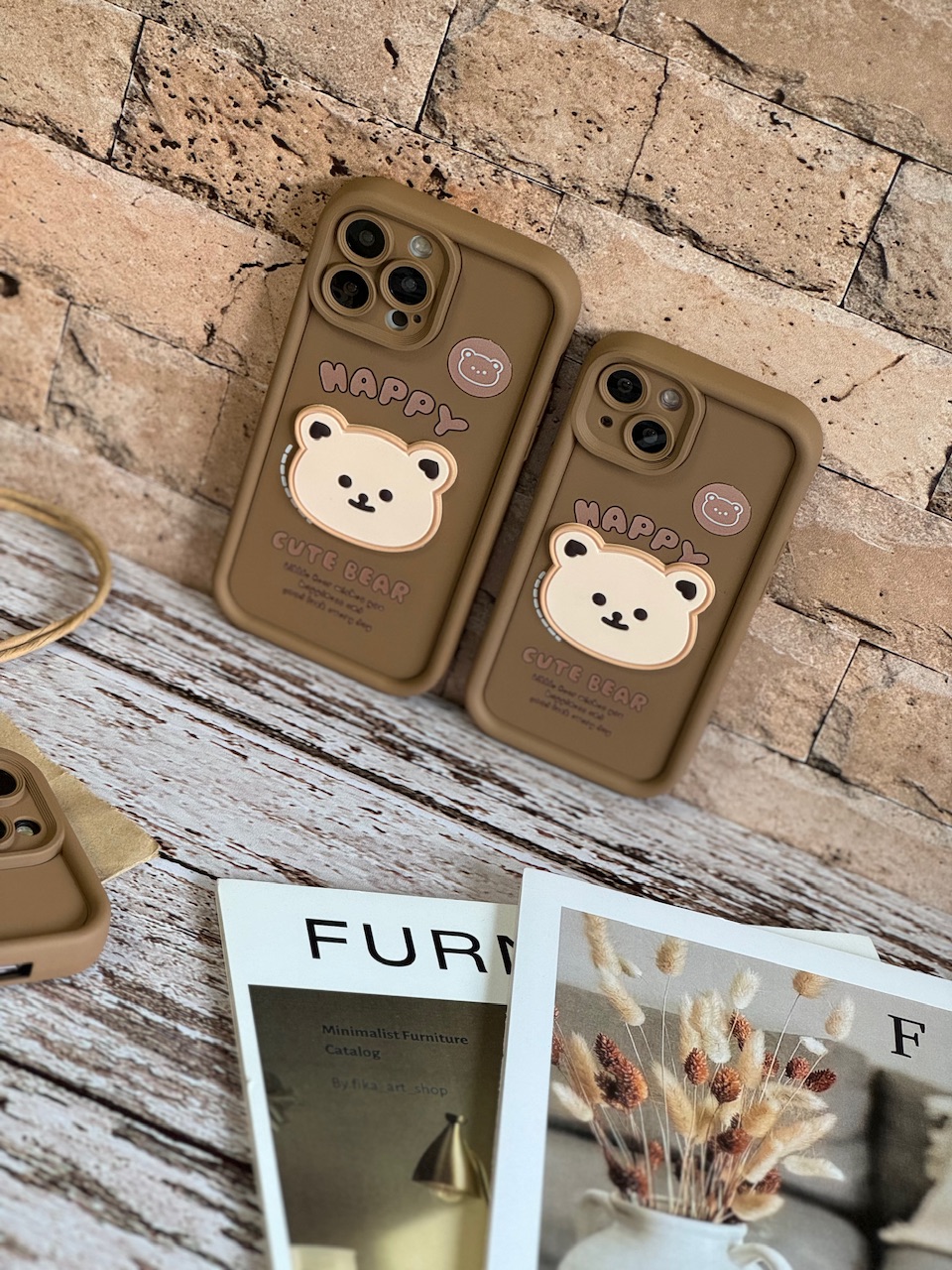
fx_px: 2824
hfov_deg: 19.1
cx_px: 476
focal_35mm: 77
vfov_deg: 25.3
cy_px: 635
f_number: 2.8
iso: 200
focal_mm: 9
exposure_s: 1/100
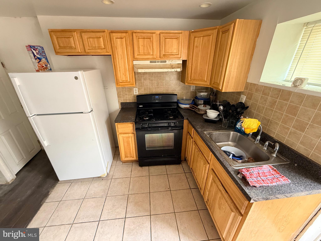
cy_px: 120
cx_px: 160
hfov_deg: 102.1
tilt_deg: -24.4
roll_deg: +0.1
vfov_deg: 85.7
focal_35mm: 14
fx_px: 130
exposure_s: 1/60
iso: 500
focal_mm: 2.22
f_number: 2.2
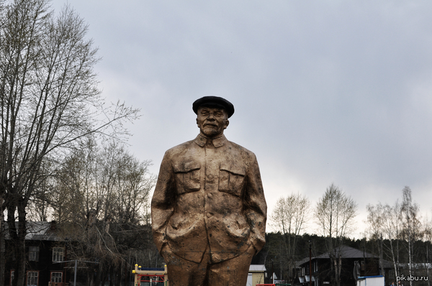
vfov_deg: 25.7
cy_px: 143
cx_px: 216
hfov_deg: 37.9
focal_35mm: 52
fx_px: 629
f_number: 8
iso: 200
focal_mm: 35
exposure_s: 1/250
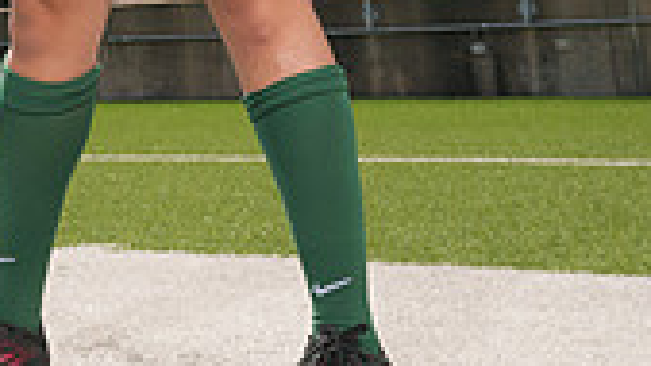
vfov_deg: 10.2
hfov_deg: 19.9
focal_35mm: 106
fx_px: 1829
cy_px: -443
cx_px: 104
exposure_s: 1/200
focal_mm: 38
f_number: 9
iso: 125
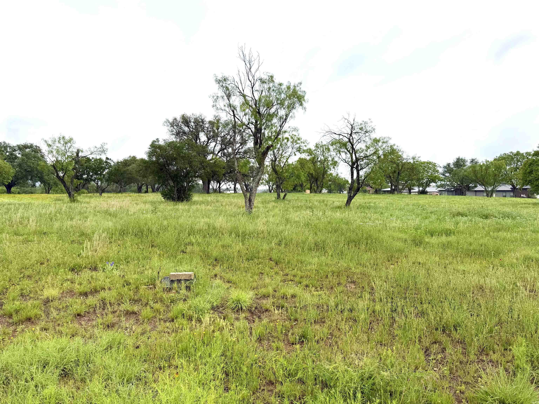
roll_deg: +1.2
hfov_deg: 71.6
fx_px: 374
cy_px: 202
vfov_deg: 56.8
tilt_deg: -0.9
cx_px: 270
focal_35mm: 24
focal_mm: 6.76
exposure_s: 1/2110
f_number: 1.78
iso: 80
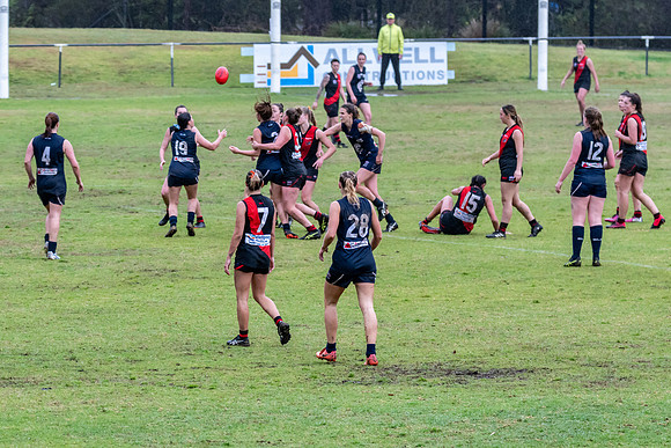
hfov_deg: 6.1
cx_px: 357
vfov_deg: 4.1
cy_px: 210
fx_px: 6308
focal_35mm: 338
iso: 1250
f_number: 7.1
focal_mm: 210
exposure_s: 1/800
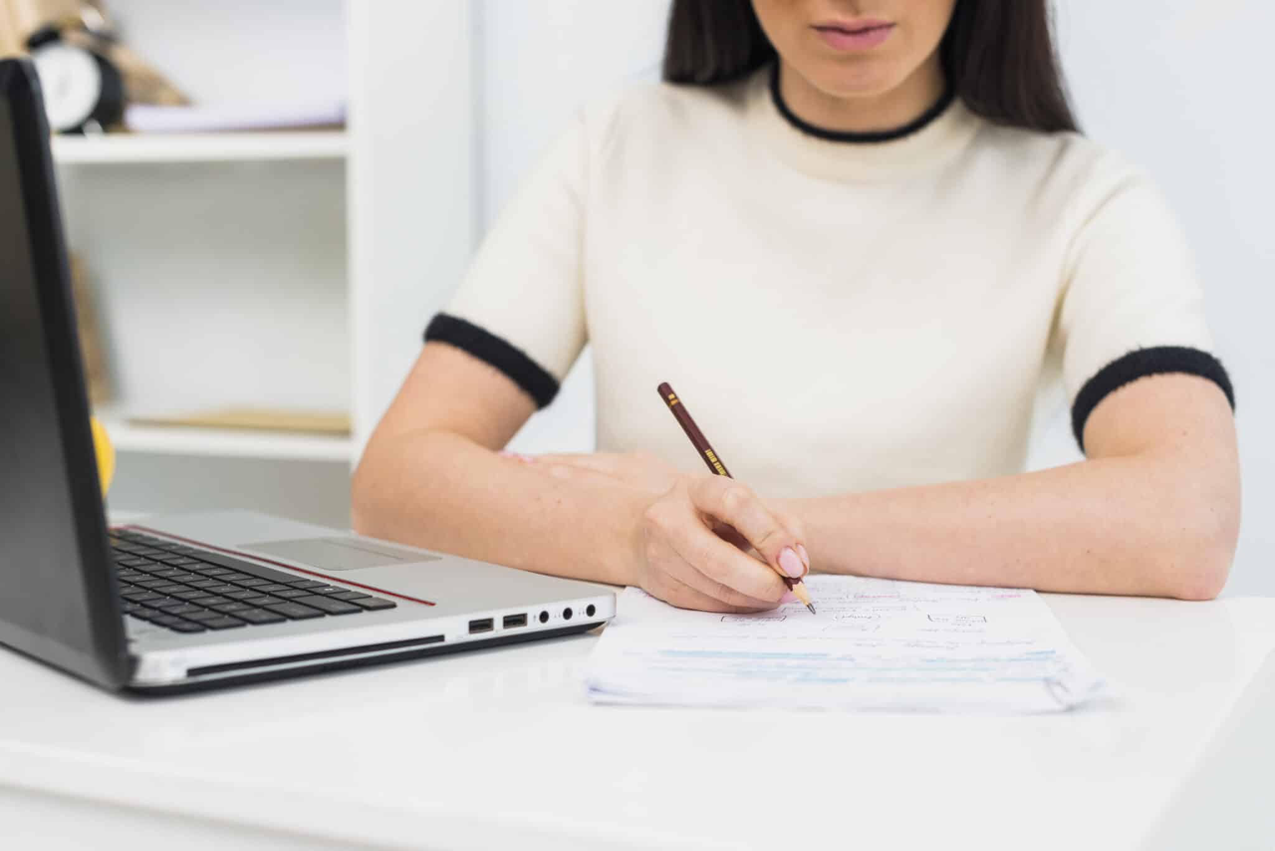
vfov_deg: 27.0
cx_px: 638
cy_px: 426
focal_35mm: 50
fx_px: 1771
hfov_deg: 39.6
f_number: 3.5
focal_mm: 50
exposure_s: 1/160
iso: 400
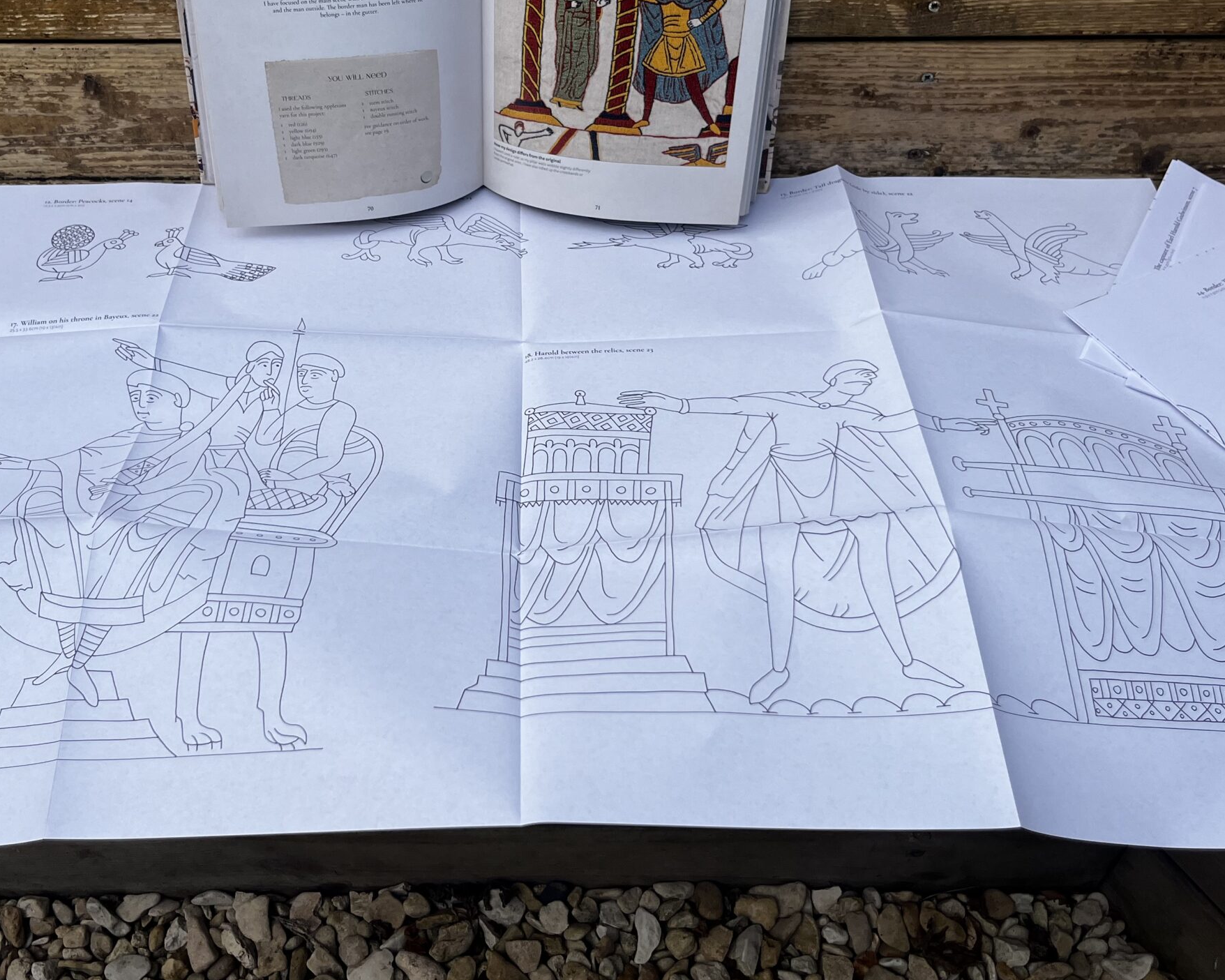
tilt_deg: -47.8
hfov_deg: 48.9
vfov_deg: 40.0
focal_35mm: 37
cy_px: 410
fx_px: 1342
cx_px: 521
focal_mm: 5.1
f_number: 1.6
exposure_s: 1/3135
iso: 50
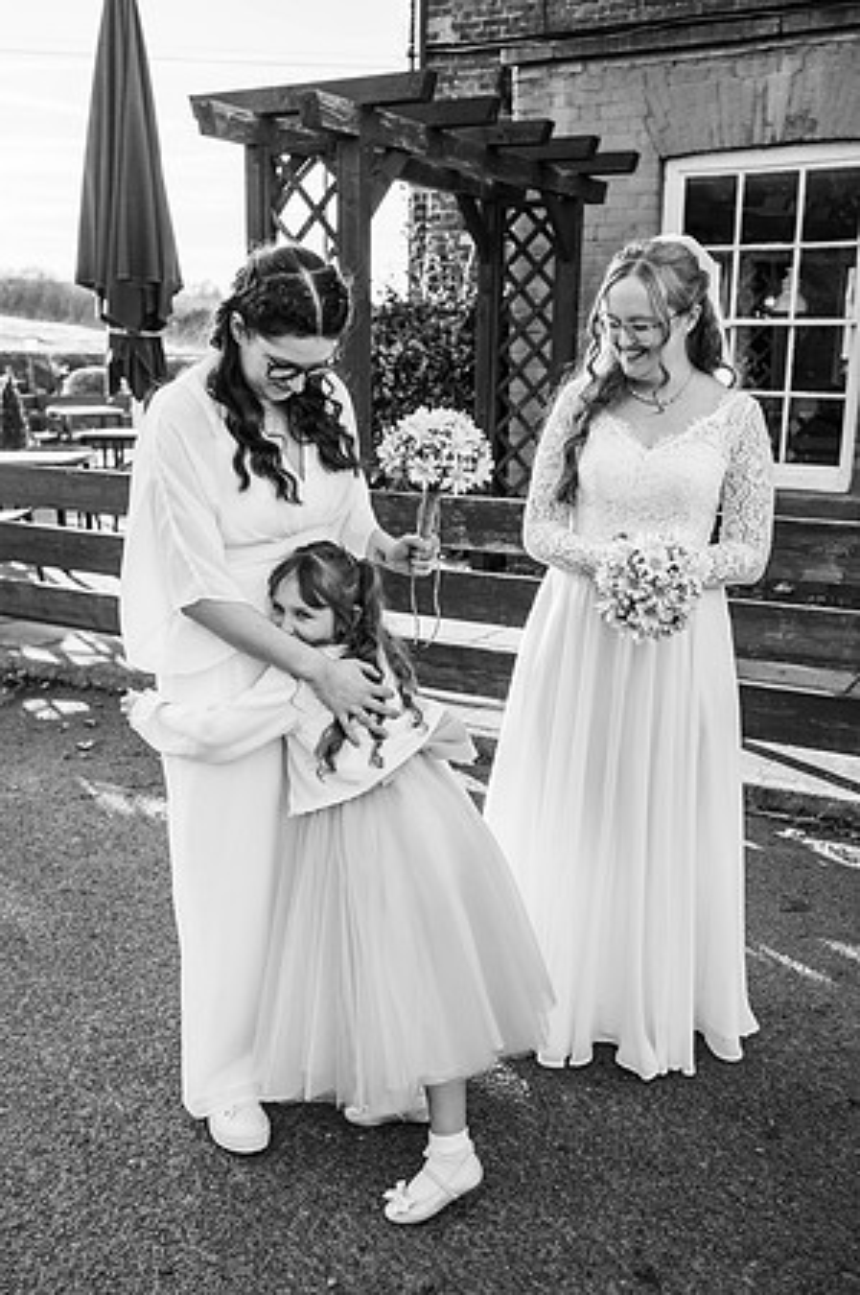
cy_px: 648
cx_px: 430
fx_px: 1257
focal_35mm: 35
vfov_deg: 54.5
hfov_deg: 37.8
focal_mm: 35
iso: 100
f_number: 4
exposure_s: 1/1000
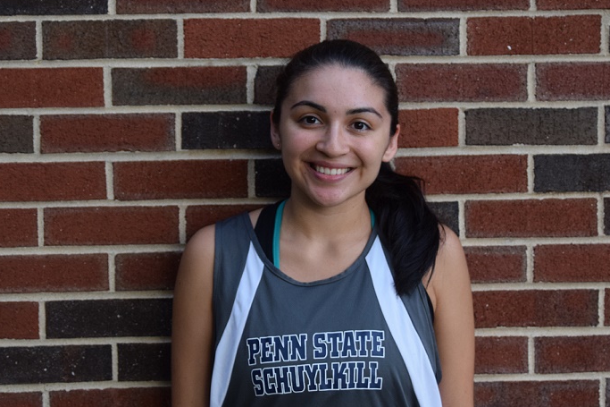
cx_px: 308
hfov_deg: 22.9
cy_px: 195
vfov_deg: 15.4
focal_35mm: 89
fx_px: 1508
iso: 800
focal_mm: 48
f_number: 4
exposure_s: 1/640
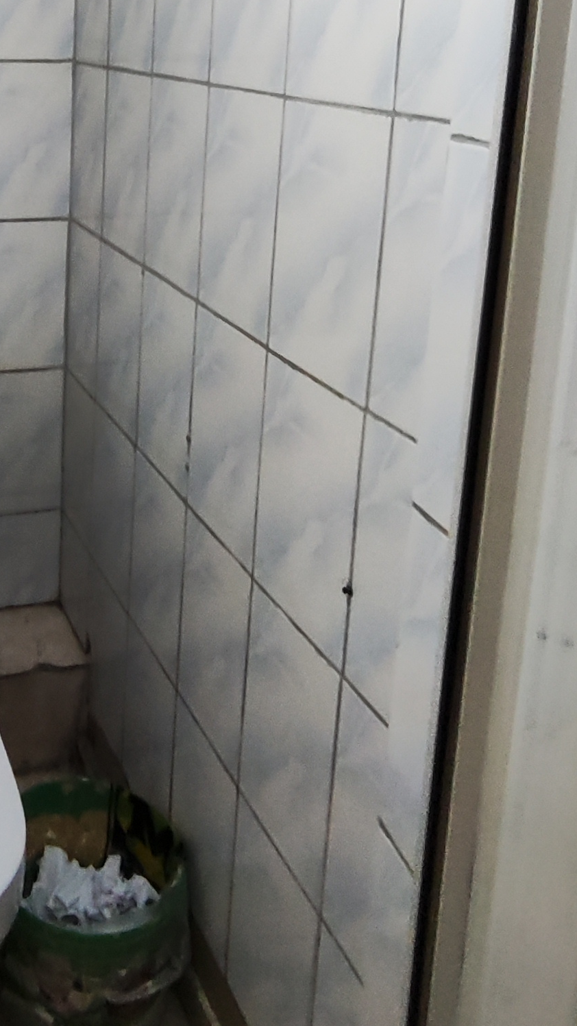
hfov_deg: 29.2
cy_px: 213
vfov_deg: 49.8
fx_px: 1034
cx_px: 2
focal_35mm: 38
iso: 332
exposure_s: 1/40
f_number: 2.2
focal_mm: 1.65
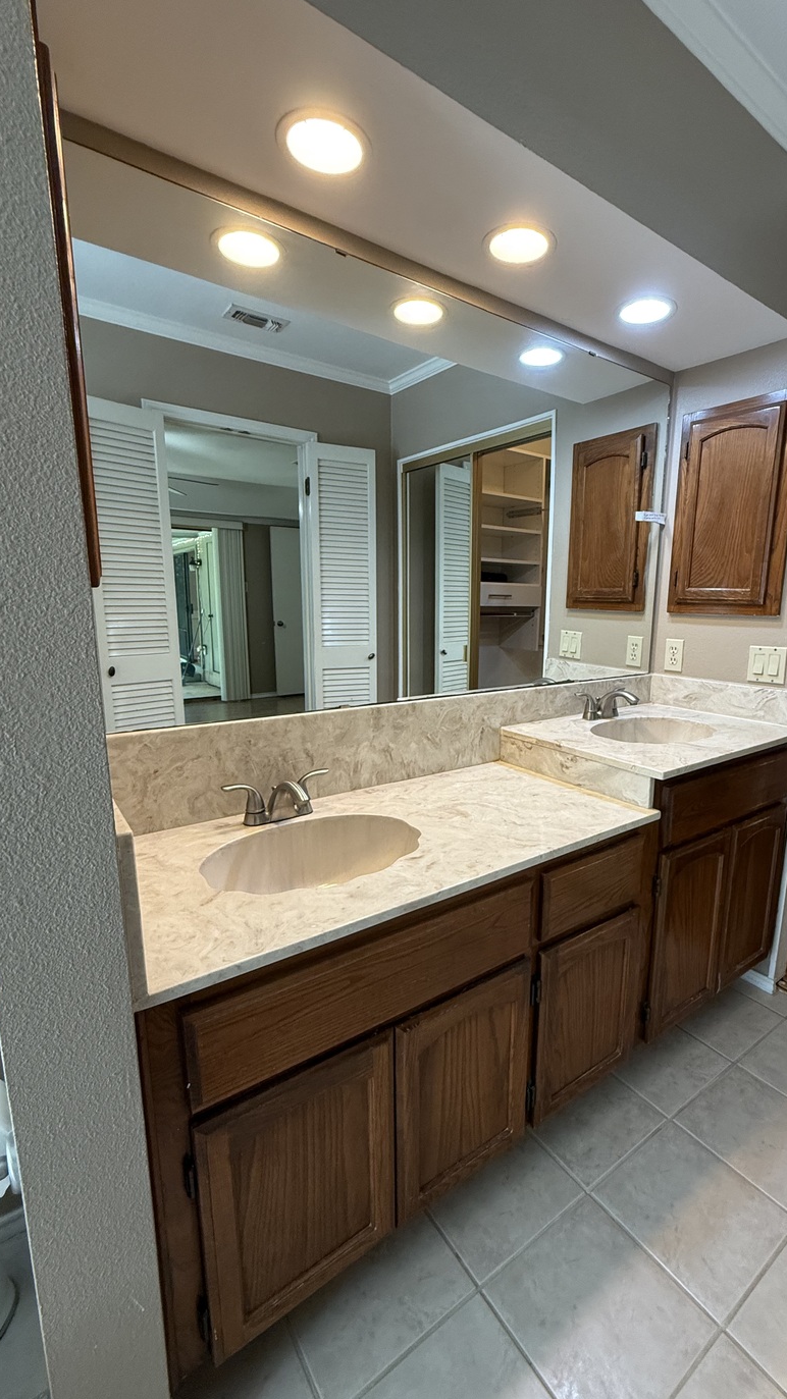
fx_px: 594
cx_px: 458
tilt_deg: -10.5
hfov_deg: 66.6
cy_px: 717
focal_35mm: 16
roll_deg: -1.1
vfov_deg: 99.4
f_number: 2.2
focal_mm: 2.22
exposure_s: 1/120
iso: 250
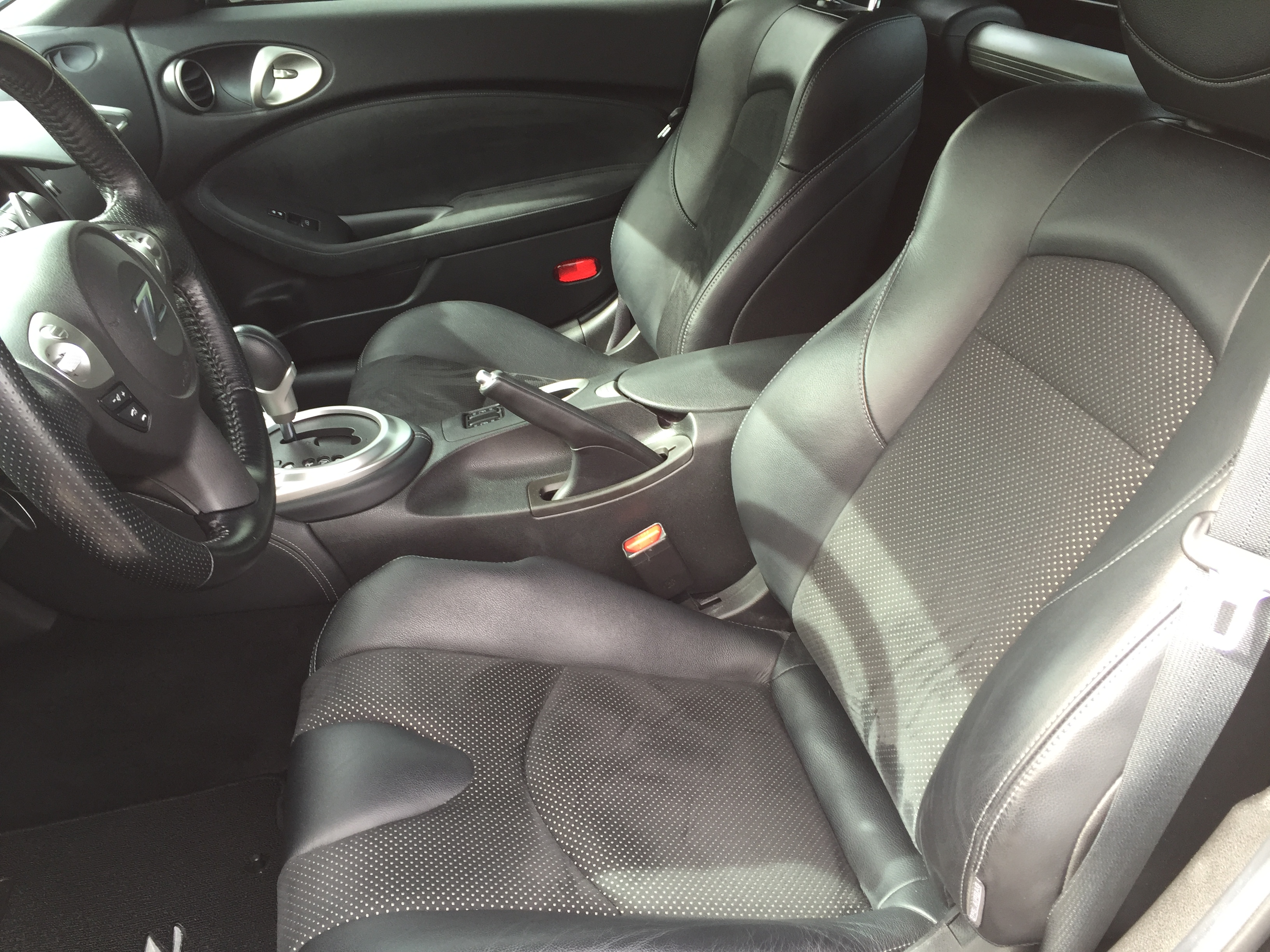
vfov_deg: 48.2
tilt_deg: -30.3
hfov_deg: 61.7
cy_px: 476
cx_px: 635
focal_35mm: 29
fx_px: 1064
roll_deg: +4.2
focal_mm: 4.15
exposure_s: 1/60
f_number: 2.2
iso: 40
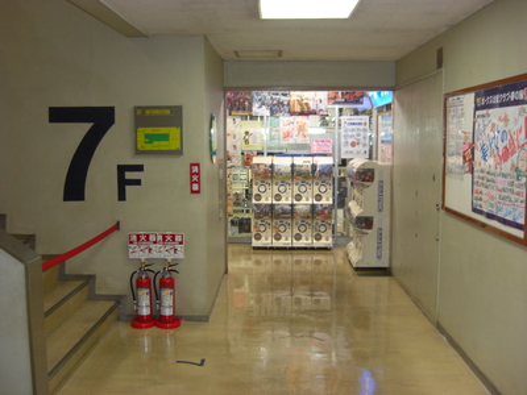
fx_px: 579
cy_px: 198
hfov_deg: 49.0
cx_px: 264
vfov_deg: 37.7
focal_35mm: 38
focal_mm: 7.9
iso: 200
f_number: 2.8
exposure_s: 1/40
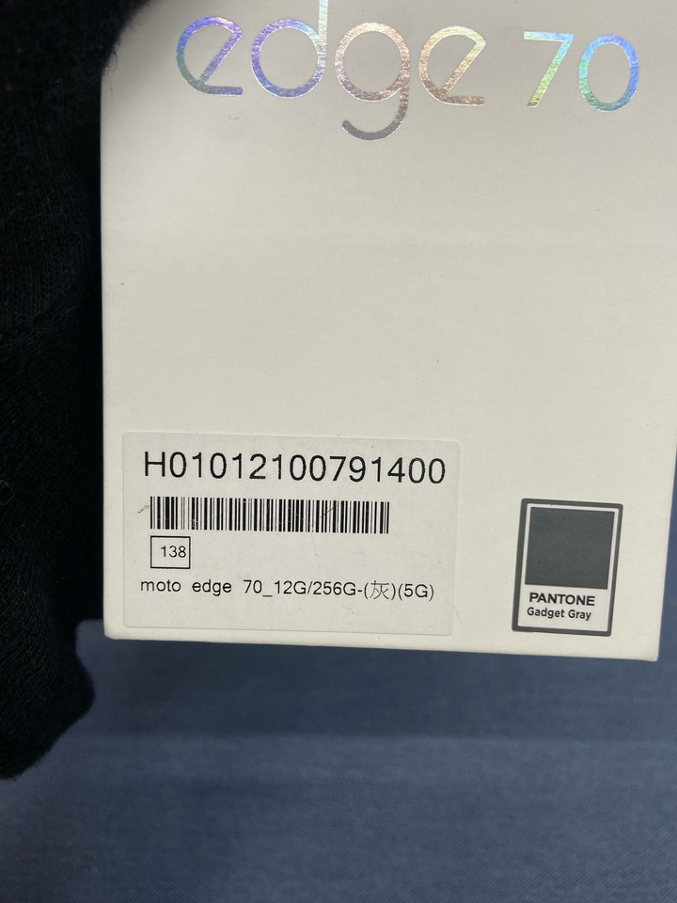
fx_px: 678
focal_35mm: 26
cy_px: 452
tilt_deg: -53.5
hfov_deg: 53.1
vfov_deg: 67.3
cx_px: 338
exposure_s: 1/120
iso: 64
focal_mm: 4.25
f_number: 1.8
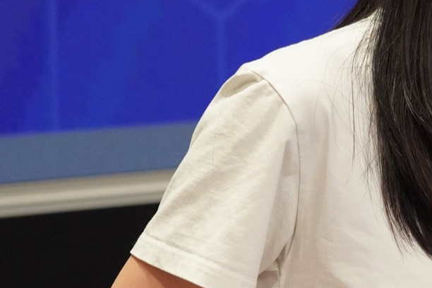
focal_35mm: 294
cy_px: -8
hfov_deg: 7.0
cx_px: 452
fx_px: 3529
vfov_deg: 4.7
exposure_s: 1/160
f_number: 4
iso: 4000
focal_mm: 75
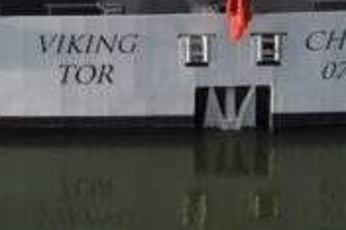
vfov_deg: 5.9
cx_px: -389
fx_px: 2122
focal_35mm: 221
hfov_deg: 8.7
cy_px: -333
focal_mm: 38
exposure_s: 1/200
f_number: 7.1
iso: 100
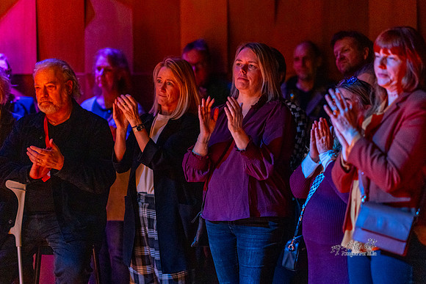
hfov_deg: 18.9
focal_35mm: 108
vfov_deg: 12.7
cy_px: 147
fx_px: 1277
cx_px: 270
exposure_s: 1/160
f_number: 1.4
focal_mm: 85
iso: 6400
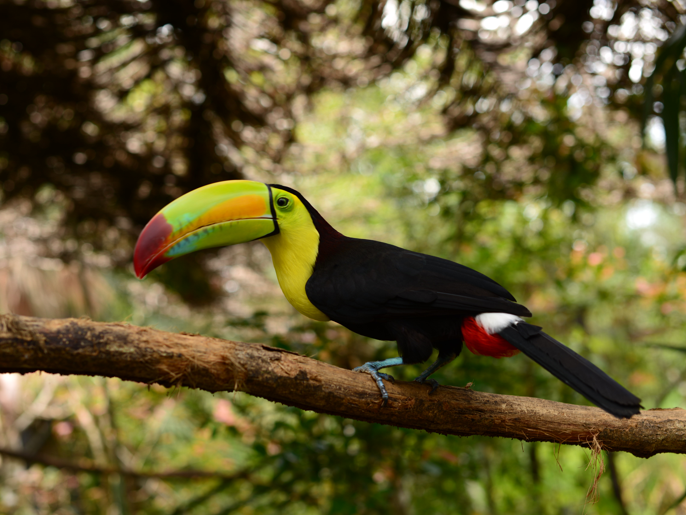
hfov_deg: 34.9
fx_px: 1090
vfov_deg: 26.6
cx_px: 307
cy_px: 261
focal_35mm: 55
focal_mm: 50
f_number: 3.5
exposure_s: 1/50
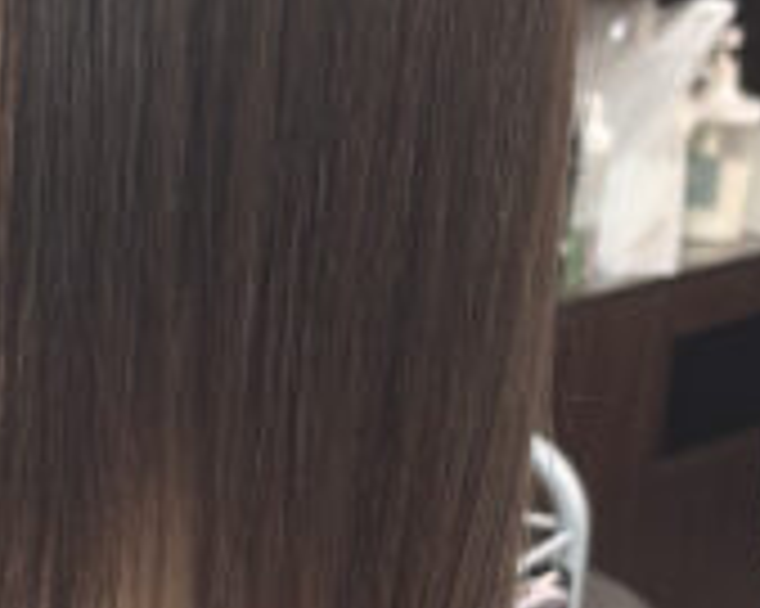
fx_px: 3462
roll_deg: -4.5
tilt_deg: -16.9
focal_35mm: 154
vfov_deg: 9.9
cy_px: 644
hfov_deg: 12.2
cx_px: -189
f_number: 1.6
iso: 80
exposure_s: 1/50
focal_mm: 5.96
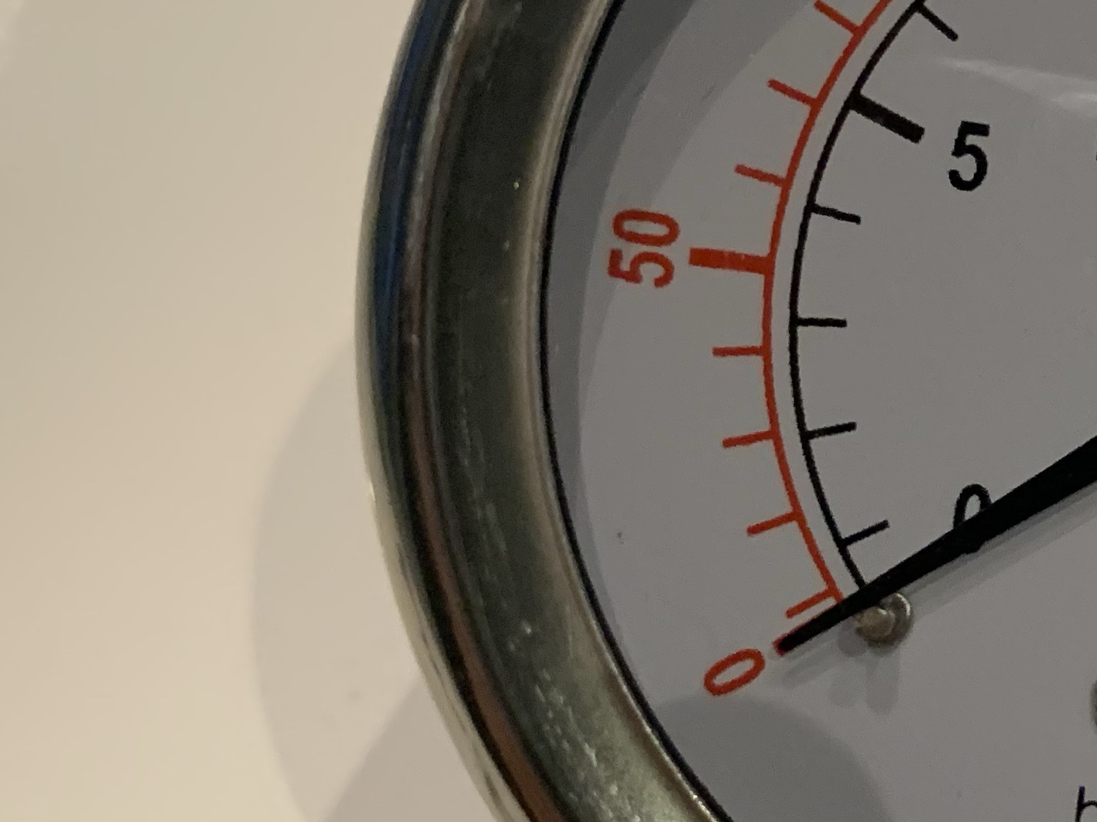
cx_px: 1312
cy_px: 398
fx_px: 2345
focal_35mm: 74
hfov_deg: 24.0
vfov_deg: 19.9
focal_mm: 4.25
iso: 250
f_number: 1.8
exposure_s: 1/33
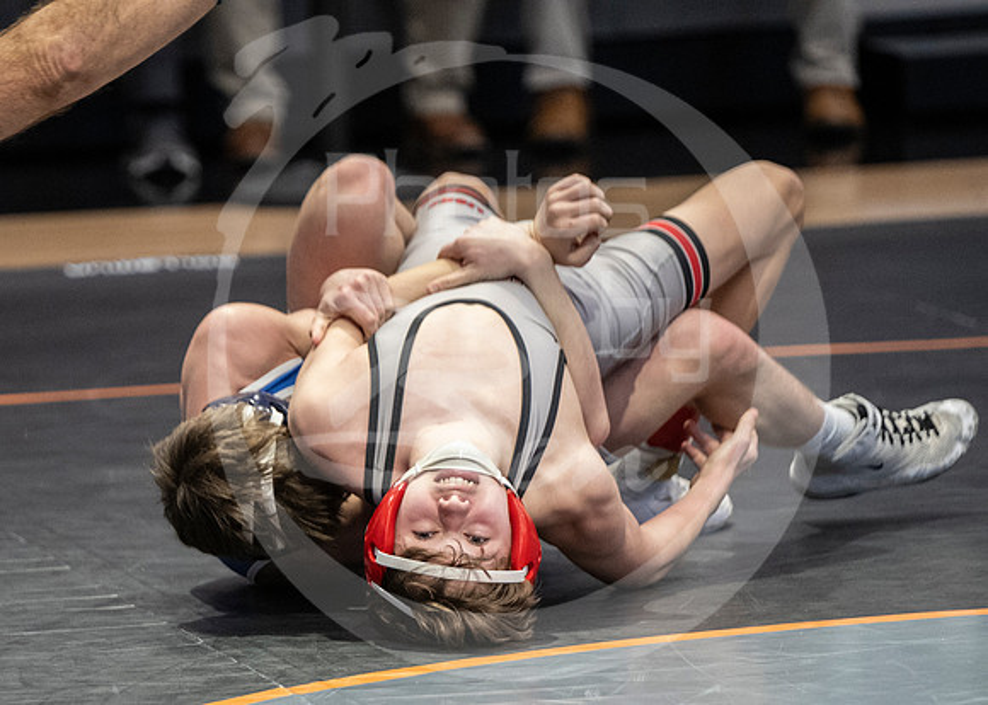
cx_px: 331
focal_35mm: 374
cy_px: 698
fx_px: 10483
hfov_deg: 5.4
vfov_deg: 3.8
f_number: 2.8
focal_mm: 180
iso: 3200
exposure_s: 1/1000
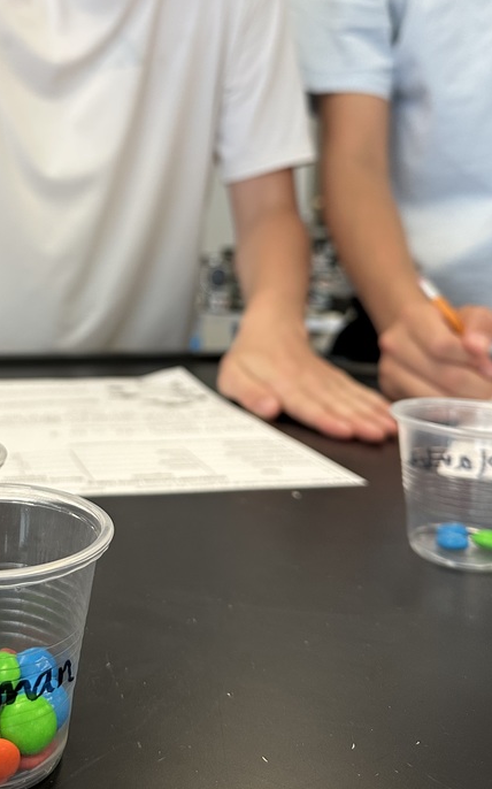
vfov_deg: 51.1
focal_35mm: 38
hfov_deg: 32.5
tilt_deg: -5.9
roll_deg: -2.4
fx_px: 816
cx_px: 89
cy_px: 301
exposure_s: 1/120
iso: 200
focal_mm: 6.86
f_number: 1.78
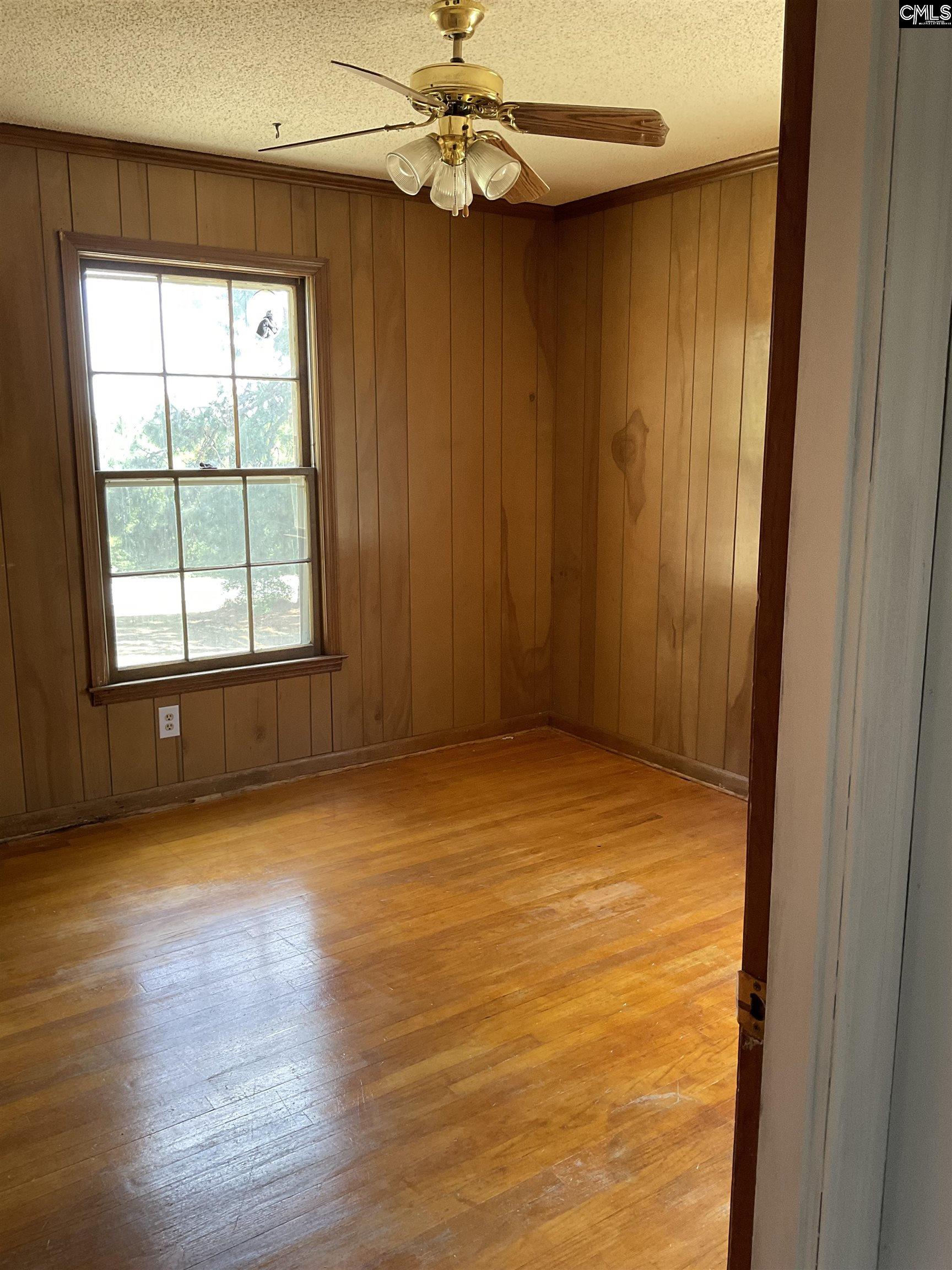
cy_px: 635
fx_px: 1063
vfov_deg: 61.7
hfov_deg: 48.2
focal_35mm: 29
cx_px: 476
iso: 64
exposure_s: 1/79
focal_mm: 3
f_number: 1.8
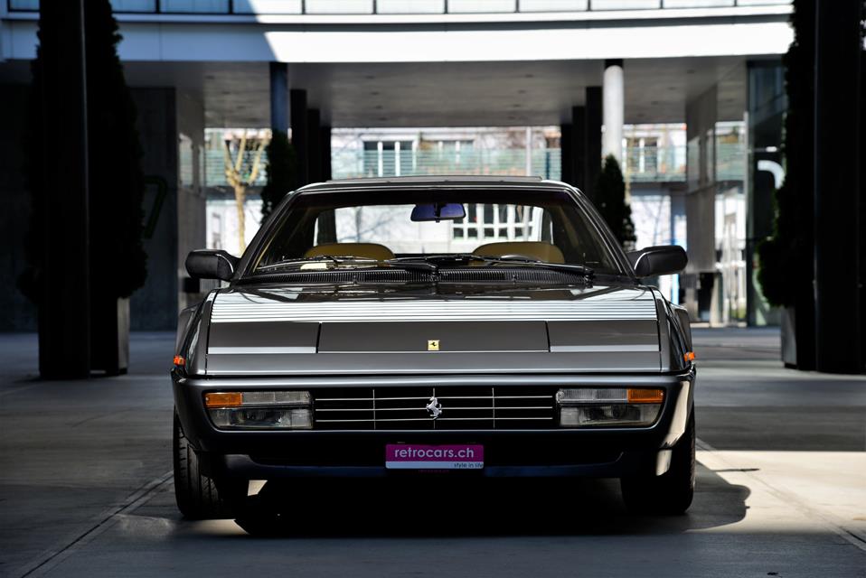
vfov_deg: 16.1
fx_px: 2046
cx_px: 433
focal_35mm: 85
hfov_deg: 23.9
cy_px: 289
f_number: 6.3
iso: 100
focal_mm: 85
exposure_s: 1/200
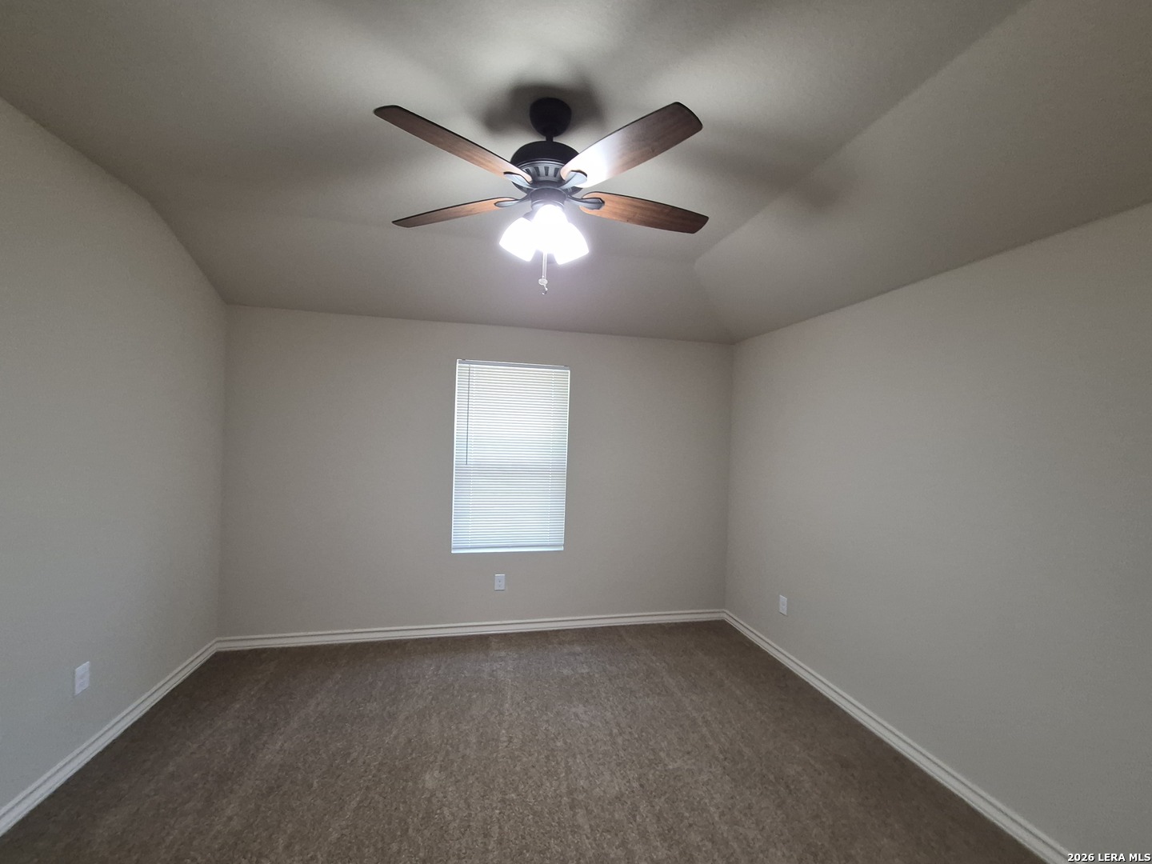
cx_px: 576
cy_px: 432
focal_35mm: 13
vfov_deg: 89.9
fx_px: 433
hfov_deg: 106.2
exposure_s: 1/60
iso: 320
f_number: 2.2
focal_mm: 1.74
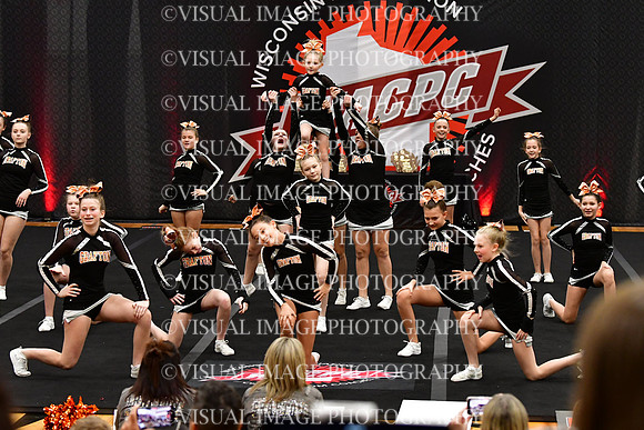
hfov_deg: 19.5
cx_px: 322
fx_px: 1879
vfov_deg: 13.0
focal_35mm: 105
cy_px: 215
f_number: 3.5
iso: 4000
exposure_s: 1/500
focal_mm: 70
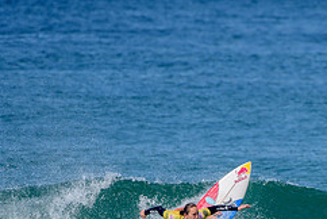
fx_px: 10877
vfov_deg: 1.2
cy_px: 249
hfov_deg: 1.7
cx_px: 216
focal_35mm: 1196
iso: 250
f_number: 6.3
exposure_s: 1/2500
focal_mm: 500
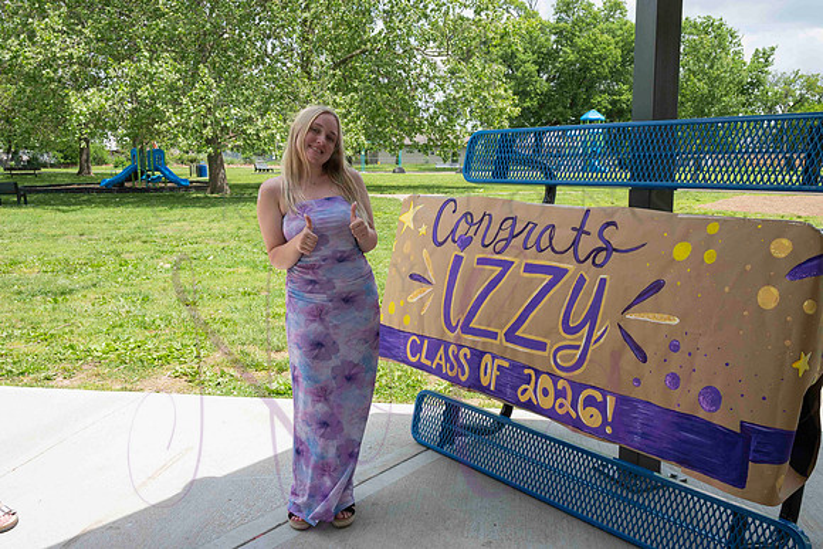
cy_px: 260
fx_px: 714
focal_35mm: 31
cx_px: 433
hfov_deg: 59.9
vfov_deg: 42.1
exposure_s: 1/500
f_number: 11
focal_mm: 28.5
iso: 400
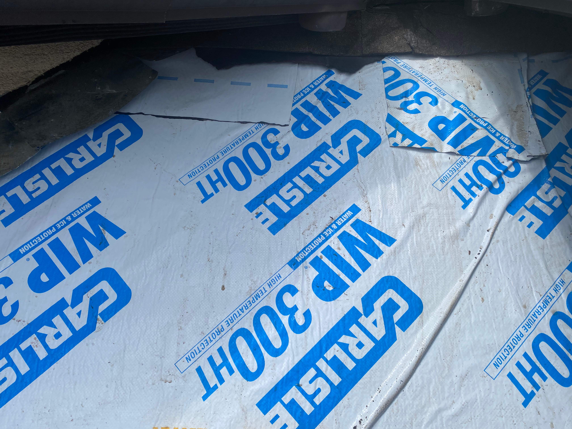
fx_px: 430
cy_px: 214
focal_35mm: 26
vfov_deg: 53.1
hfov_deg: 67.3
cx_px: 286
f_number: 1.8
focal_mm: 4.25
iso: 32
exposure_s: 1/3401
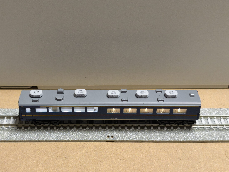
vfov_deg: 24.4
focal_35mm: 60
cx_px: 114
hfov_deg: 32.2
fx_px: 397
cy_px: 86
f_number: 1.6
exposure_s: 1/50
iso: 400
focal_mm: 6.57
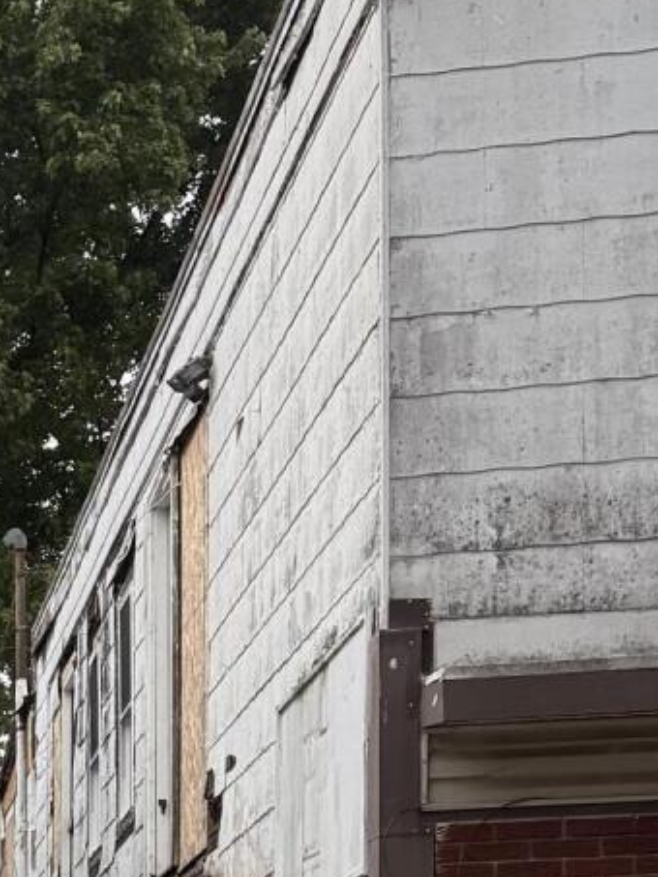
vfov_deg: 16.9
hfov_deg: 11.9
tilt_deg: -0.8
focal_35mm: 106
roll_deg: +0.7
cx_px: -790
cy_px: 1291
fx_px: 2685
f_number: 1.78
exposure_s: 1/1901
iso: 100
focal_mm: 6.76
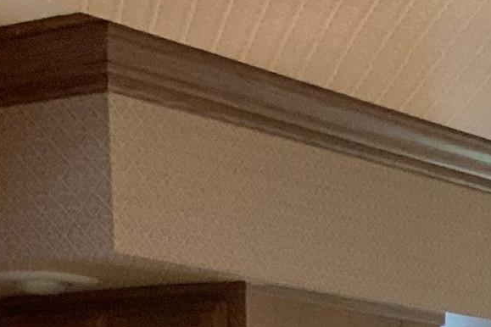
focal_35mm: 160
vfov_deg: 7.6
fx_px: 2182
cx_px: 605
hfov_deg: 12.5
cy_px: 927
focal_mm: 3
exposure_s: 1/60
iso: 100
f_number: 1.8
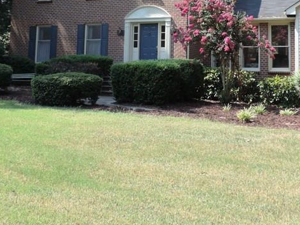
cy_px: 14
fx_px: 451
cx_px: 184
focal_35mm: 52
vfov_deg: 26.9
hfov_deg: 36.6
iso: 80
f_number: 3
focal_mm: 4.3
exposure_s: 1/320
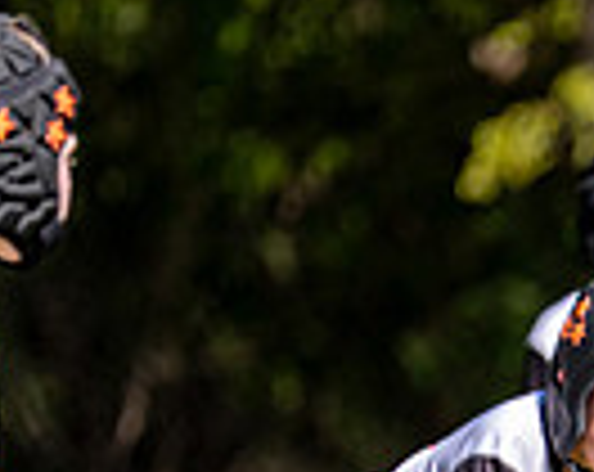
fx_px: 13945
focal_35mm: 795
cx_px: 1075
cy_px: 680
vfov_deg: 1.9
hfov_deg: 2.4
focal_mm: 168
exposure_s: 1/2500
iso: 160
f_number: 2.8
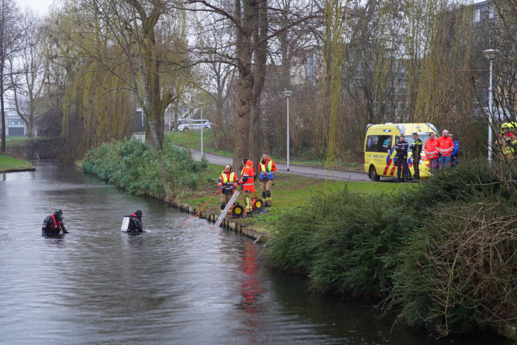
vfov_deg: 21.9
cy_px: 172
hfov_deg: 32.4
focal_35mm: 62
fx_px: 890
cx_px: 258
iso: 500
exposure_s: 1/60
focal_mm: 62
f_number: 5
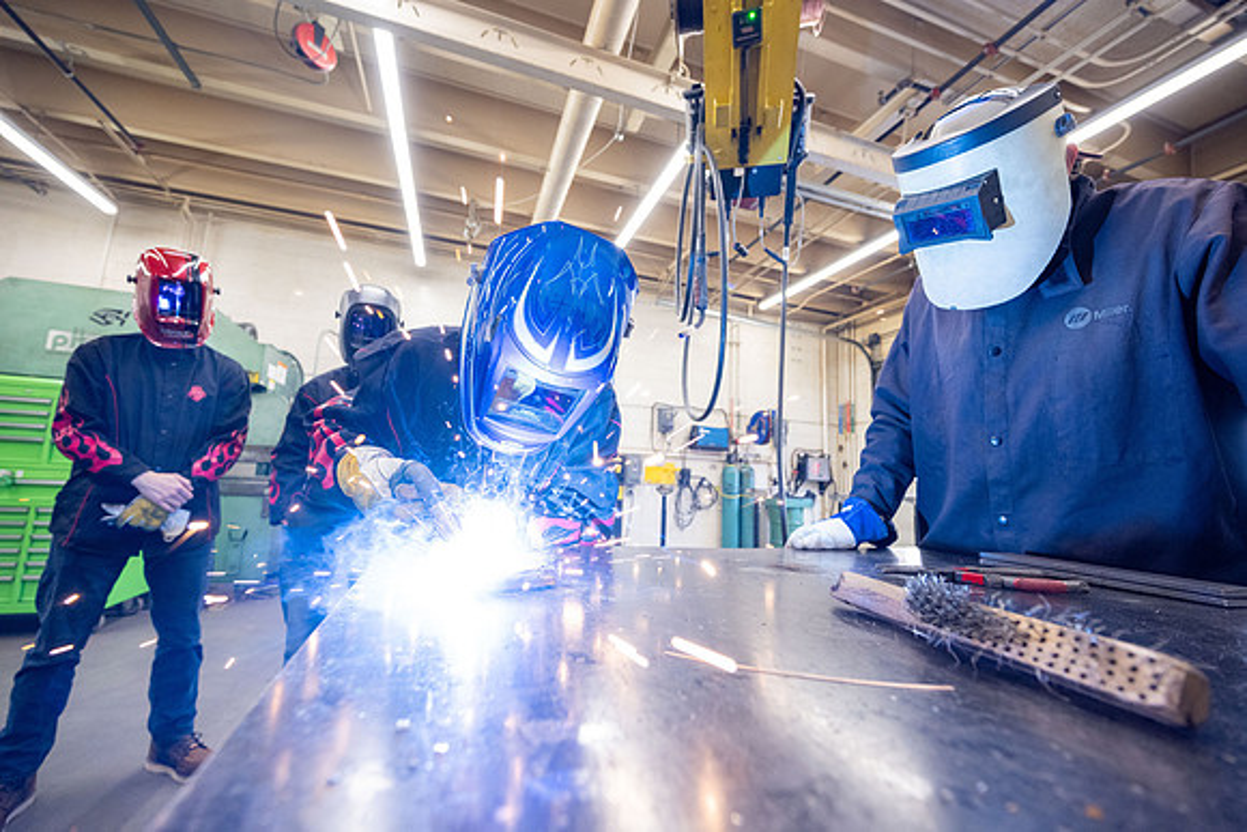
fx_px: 485
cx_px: 624
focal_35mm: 14
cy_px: 416
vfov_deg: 81.2
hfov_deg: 104.2
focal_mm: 14
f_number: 4
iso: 1600
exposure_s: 1/200
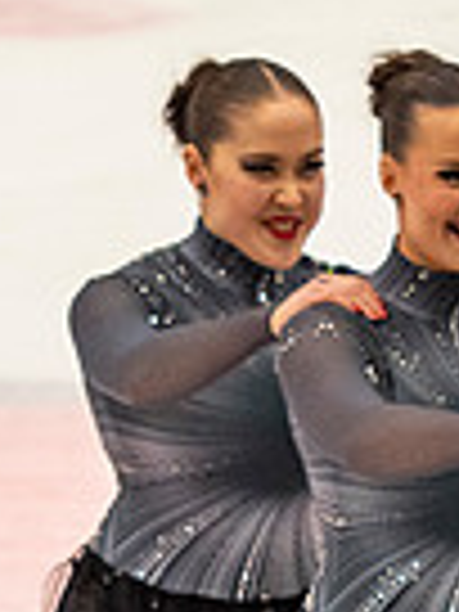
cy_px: 777
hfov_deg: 1.5
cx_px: 600
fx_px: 18069
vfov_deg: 1.9
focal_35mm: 1022
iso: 900
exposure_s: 1/500
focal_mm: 122
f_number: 4
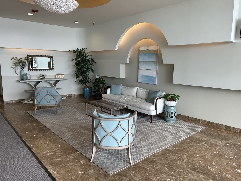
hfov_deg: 67.3
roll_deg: -0.5
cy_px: 90
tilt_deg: -7.5
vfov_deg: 53.1
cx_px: 120
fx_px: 181
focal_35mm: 26
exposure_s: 1/120
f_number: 1.5
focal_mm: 5.7
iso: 50
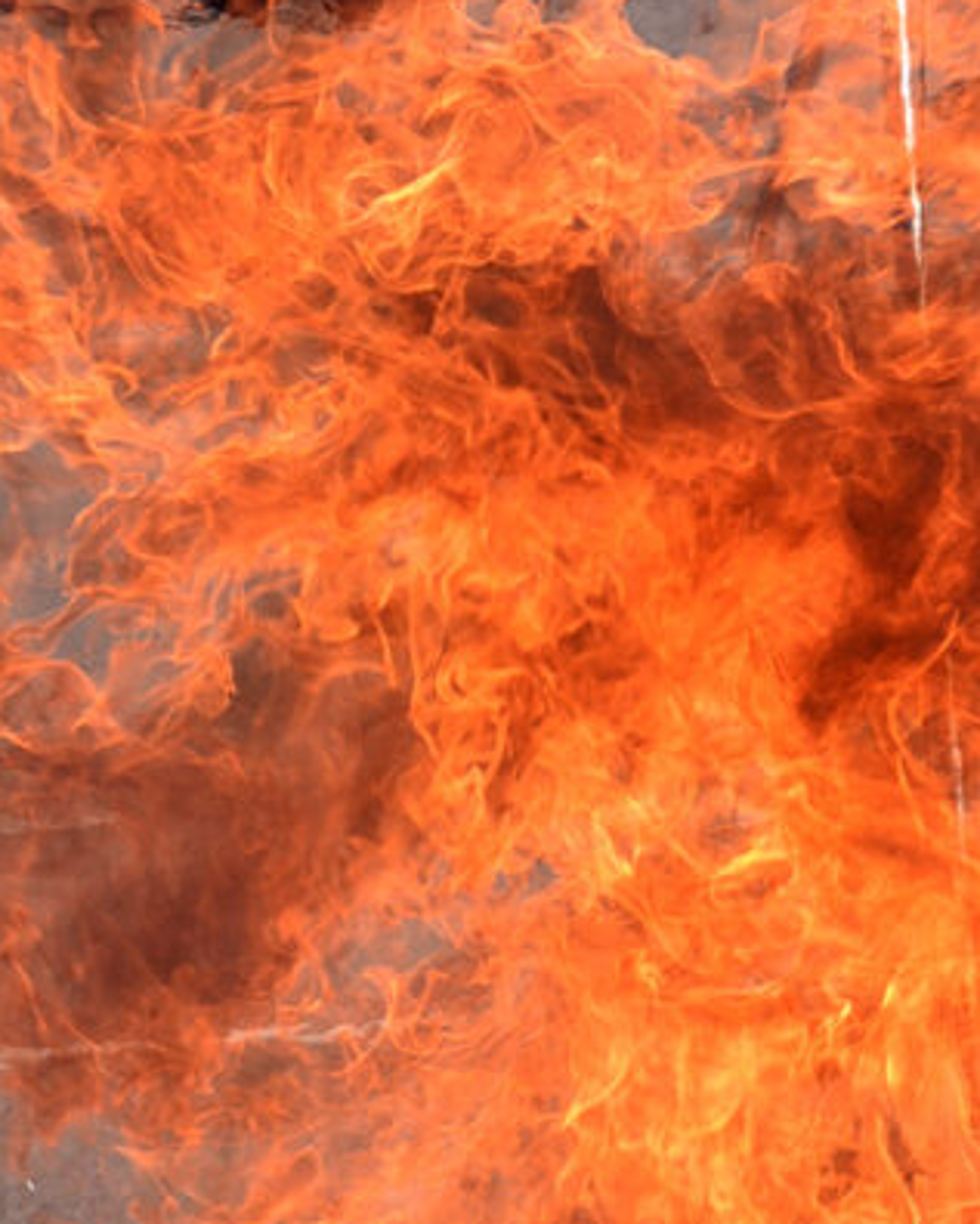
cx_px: 771
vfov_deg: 7.7
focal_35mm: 249
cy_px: 1406
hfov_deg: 6.2
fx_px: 9024
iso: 200
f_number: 8
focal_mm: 75
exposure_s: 1/1000
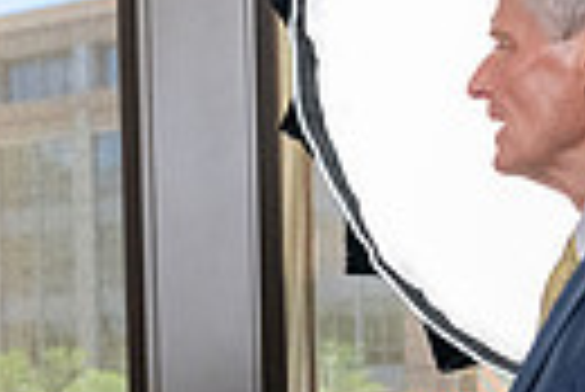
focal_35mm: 107
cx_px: -342
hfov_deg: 16.9
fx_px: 1741
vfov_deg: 12.5
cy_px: 498
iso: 2500
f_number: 4
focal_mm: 24
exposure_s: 1/400
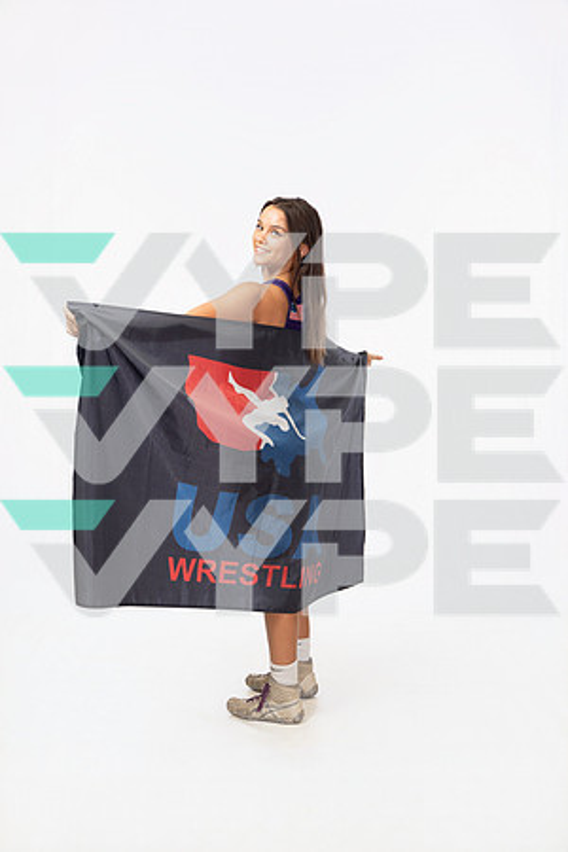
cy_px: 426
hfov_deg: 30.5
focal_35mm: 44
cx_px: 284
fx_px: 1041
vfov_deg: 44.5
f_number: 6.3
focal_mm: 44
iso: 800
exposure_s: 1/200
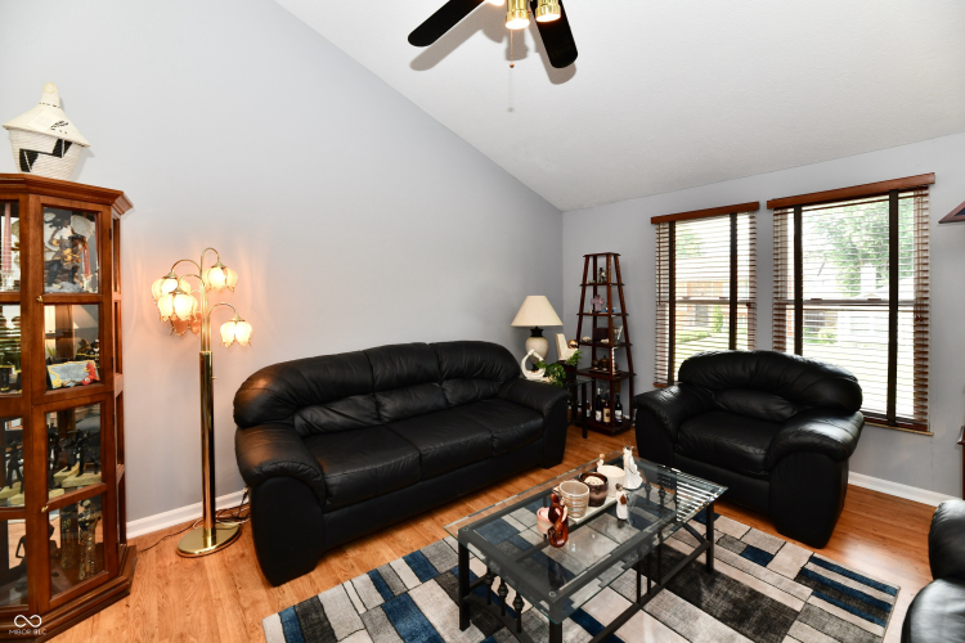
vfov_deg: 81.2
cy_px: 322
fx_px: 375
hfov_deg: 104.3
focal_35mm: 14
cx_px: 482
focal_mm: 14
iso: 640
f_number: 6.3
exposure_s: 1/60
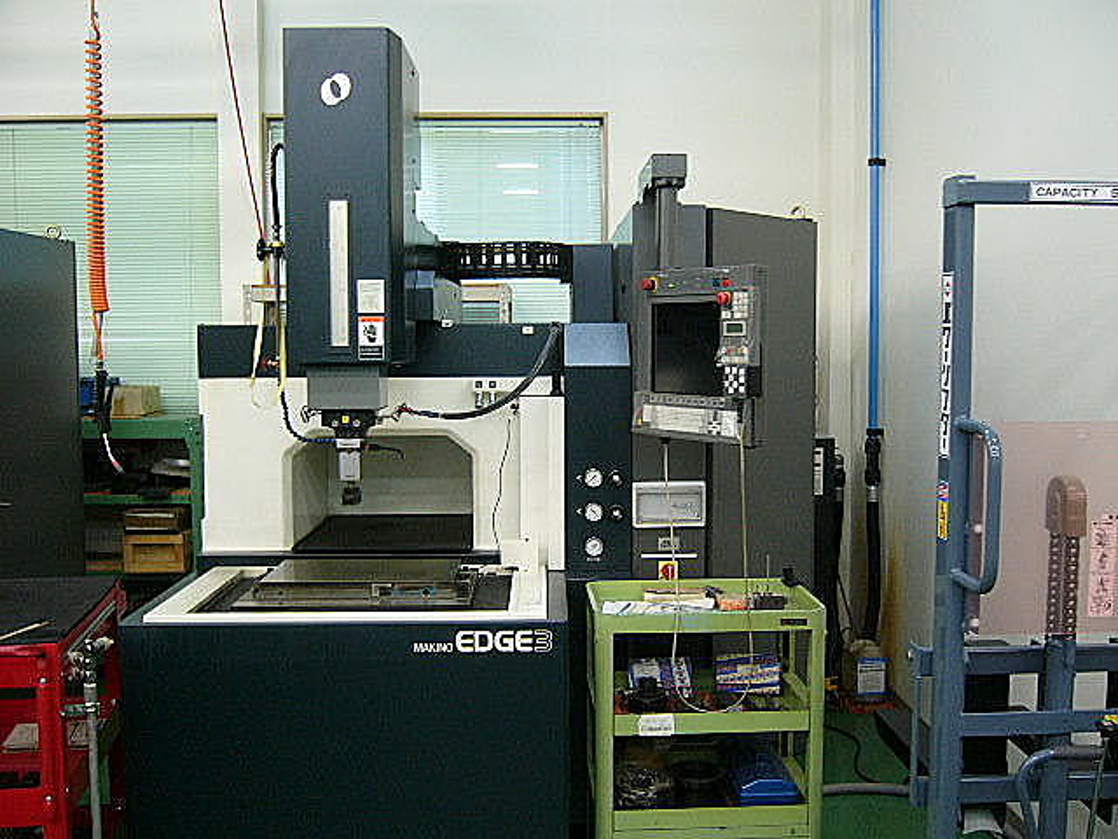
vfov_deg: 40.7
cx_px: 559
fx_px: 1130
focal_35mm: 35
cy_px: 420
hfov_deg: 52.6
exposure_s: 1/15
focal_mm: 5.8
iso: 150
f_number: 2.8
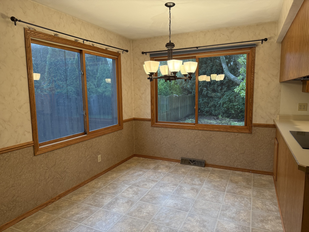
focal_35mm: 24
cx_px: 154
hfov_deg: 71.6
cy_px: 116
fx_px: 214
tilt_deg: -5.7
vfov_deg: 56.8
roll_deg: +1.6
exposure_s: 1/120
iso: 200
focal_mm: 6.76
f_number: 1.78
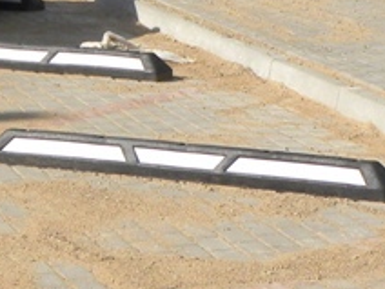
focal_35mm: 222
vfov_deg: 6.6
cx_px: 120
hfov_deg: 8.9
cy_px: -93
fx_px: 2469
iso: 64
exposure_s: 1/324
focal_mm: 8.2
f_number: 5.6
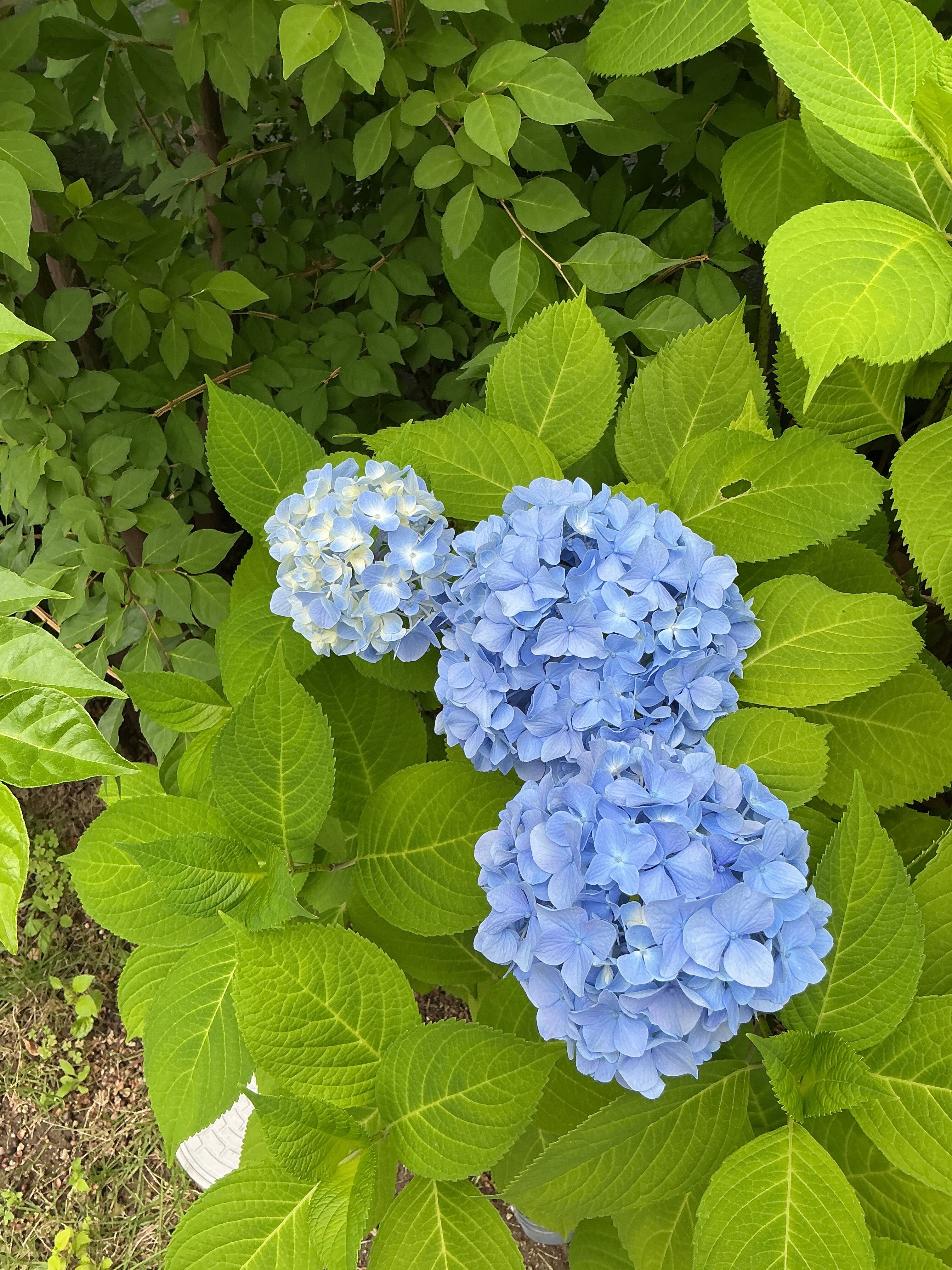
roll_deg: +3.9
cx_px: 476
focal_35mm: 29
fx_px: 1063
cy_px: 635
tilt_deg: -44.8
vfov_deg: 61.7
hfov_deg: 48.2
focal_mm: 3
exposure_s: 1/422
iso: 25
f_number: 1.8
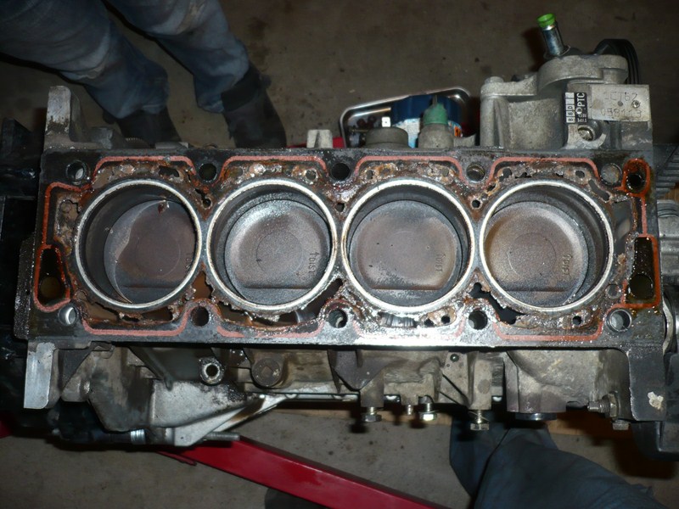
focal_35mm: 35
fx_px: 687
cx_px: 340
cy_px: 254
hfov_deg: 52.6
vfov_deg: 40.7
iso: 100
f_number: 2.8
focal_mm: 5.8
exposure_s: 1/30
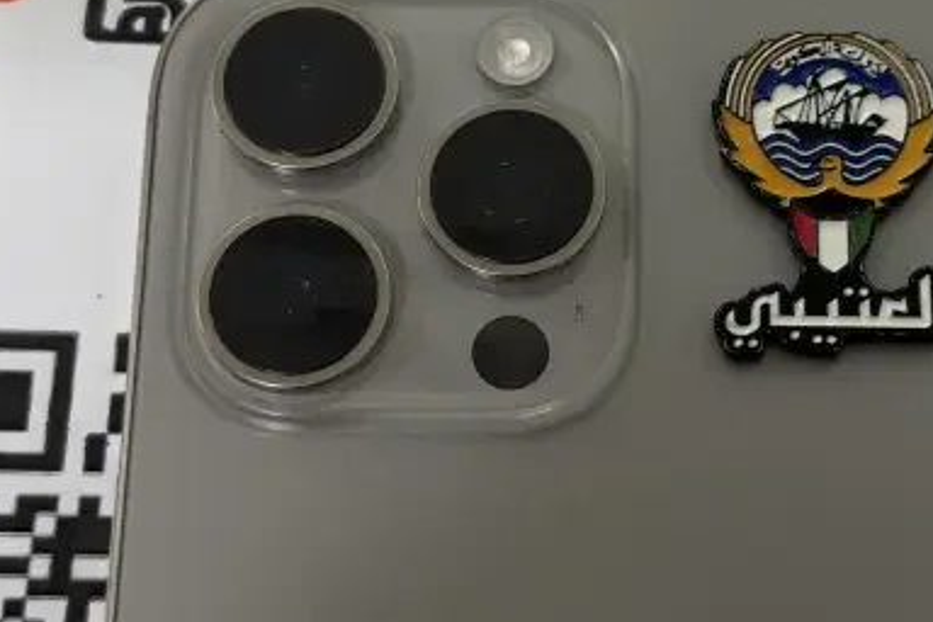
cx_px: 609
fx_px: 2358
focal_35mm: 91
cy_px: 95
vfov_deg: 14.9
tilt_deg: -66.8
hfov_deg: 22.3
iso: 100
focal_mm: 6.76
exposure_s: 1/50
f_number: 1.78
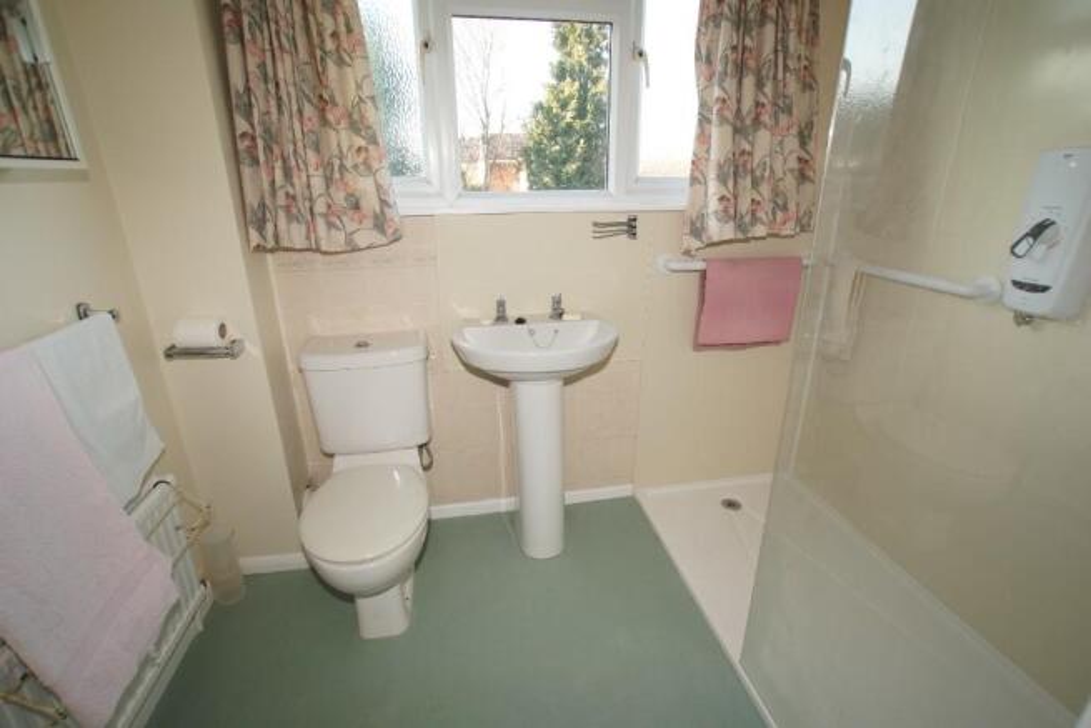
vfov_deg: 72.1
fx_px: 500
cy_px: 364
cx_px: 546
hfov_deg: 95.0
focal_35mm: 16
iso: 200
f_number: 4.5
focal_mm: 11
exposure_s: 1/60
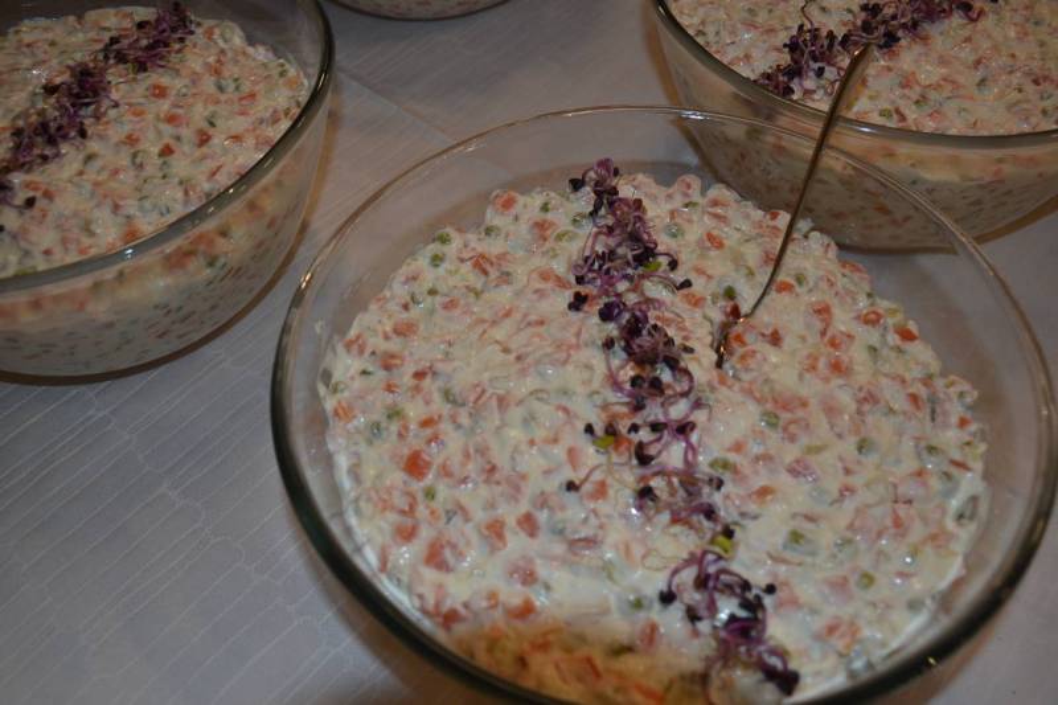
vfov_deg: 36.9
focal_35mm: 36
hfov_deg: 53.1
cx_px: 529
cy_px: 352
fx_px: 1058
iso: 220
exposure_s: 1/60
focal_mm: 24
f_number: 3.8
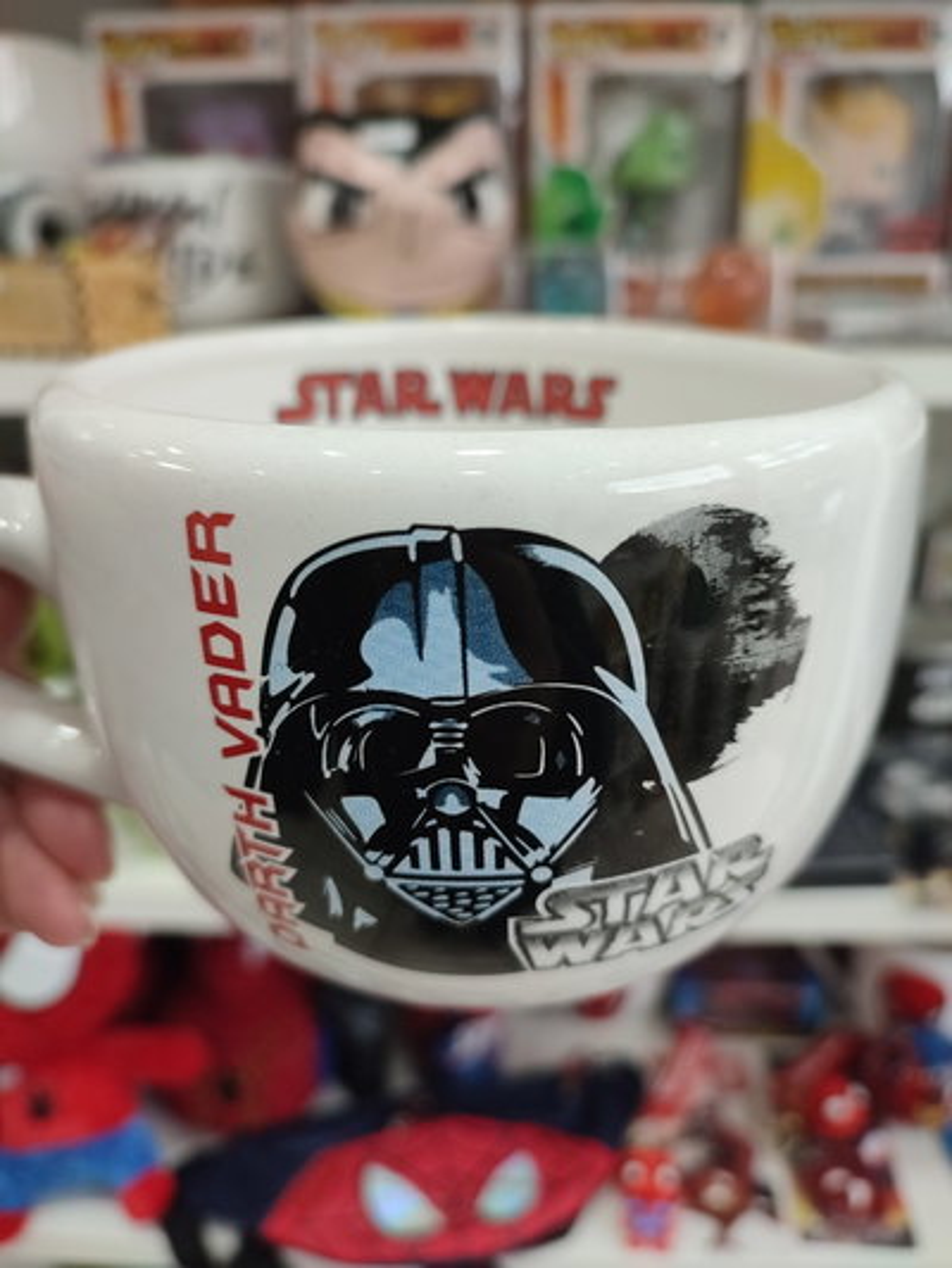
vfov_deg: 69.4
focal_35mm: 25
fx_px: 916
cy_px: 634
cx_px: 476
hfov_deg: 54.9
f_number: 1.9
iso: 236
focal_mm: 6.04
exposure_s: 1/33
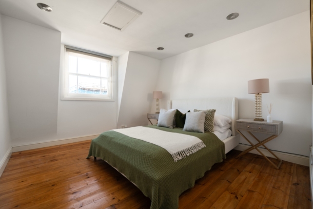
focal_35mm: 16
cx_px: 156
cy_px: 104
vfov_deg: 73.8
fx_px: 139
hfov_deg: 96.7
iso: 400
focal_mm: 16
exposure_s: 1/4
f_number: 8
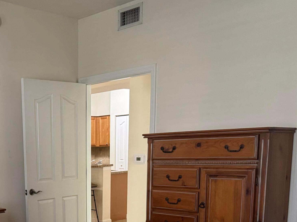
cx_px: 34
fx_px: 403
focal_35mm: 47
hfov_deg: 37.9
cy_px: 214
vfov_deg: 29.2
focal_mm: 6.8
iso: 640
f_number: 1.8
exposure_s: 1/60
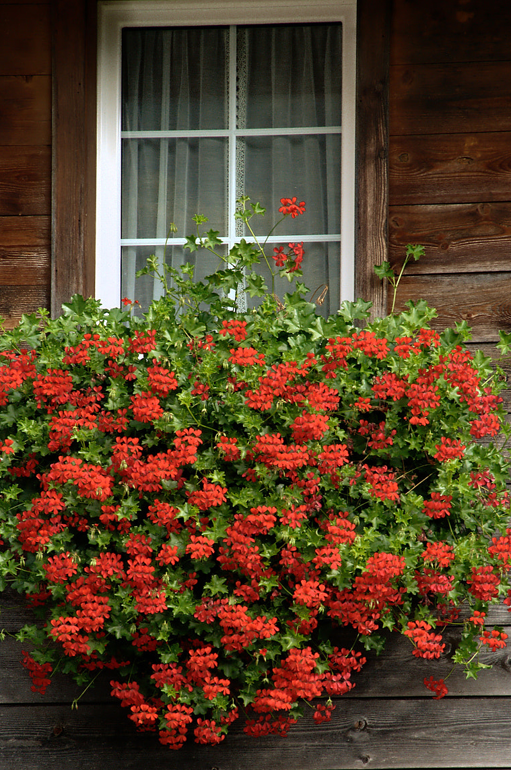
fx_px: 6725
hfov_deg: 4.4
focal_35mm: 315
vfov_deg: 6.5
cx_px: 265
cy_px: 439
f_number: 9
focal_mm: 150
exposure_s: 1/80
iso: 200
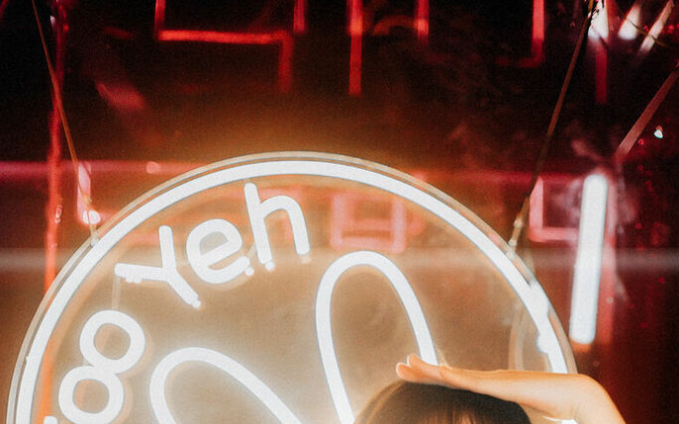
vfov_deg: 10.5
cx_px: 465
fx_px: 2165
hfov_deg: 17.8
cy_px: 768
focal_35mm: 117
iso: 500
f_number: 2.2
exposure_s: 1/60
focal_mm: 50
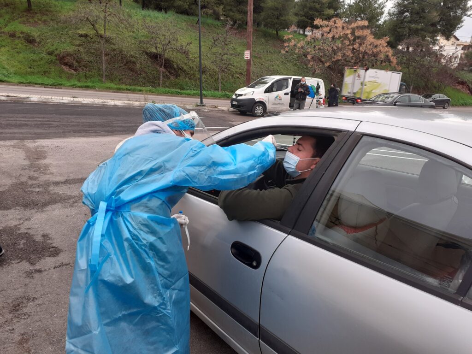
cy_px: 177
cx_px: 236
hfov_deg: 65.3
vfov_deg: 51.4
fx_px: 368
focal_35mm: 27
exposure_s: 1/126
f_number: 1.9
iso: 40
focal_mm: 3.6
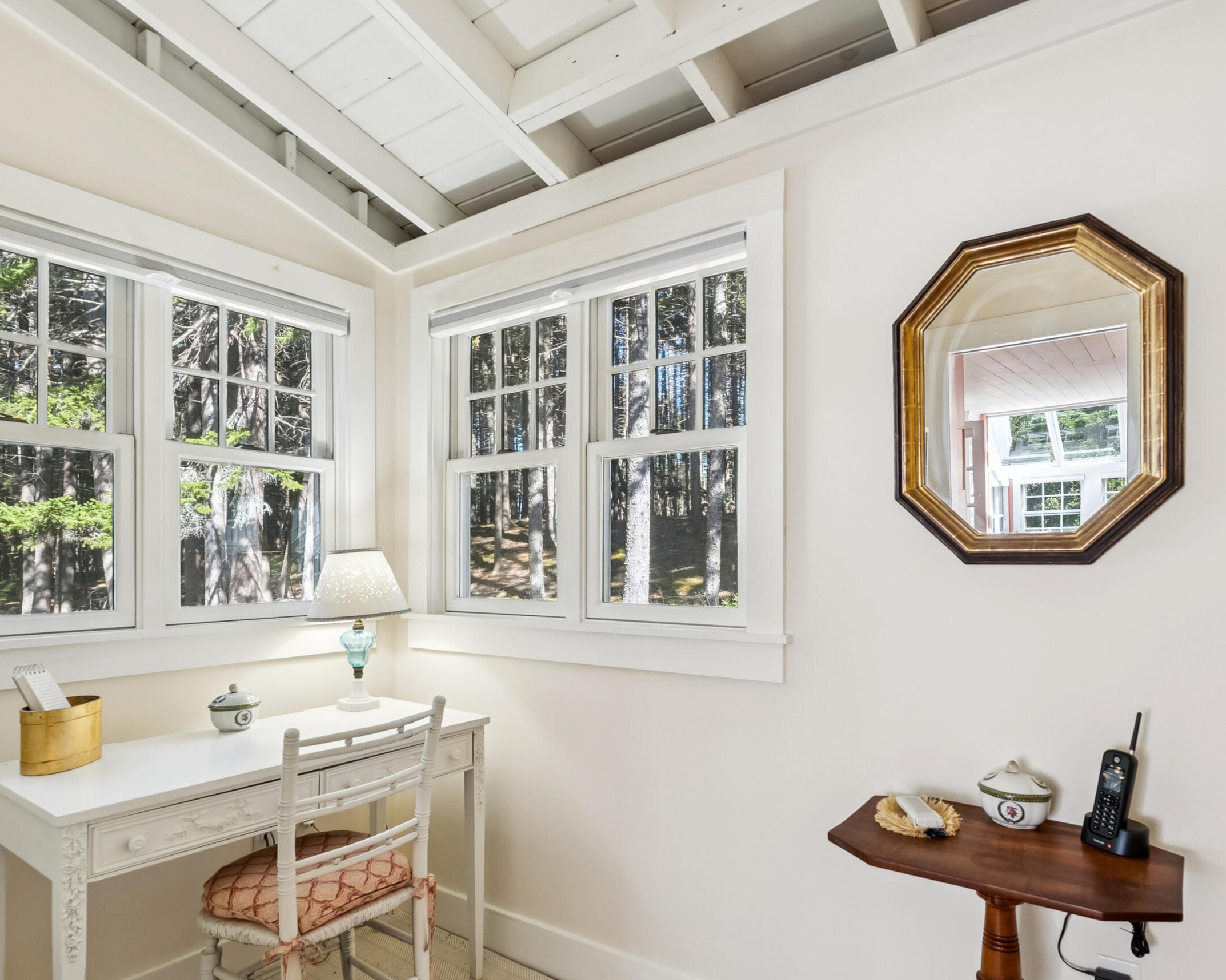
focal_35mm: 21
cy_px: 562
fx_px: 762
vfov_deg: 65.2
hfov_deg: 77.6
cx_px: 612
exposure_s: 1/50
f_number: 7.1
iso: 320
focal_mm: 16
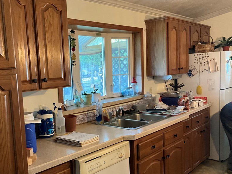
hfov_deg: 48.4
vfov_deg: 37.7
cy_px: 99
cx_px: 83
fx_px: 255
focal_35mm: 38
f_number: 1.8
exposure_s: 1/34
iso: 320
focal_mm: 3
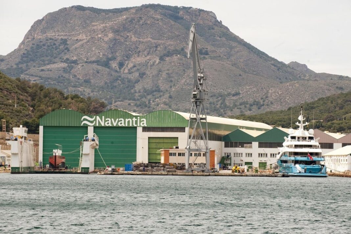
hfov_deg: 12.8
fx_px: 1560
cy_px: 117
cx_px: 176
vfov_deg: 8.6
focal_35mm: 160
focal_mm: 160
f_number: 11
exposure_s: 1/200
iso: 200
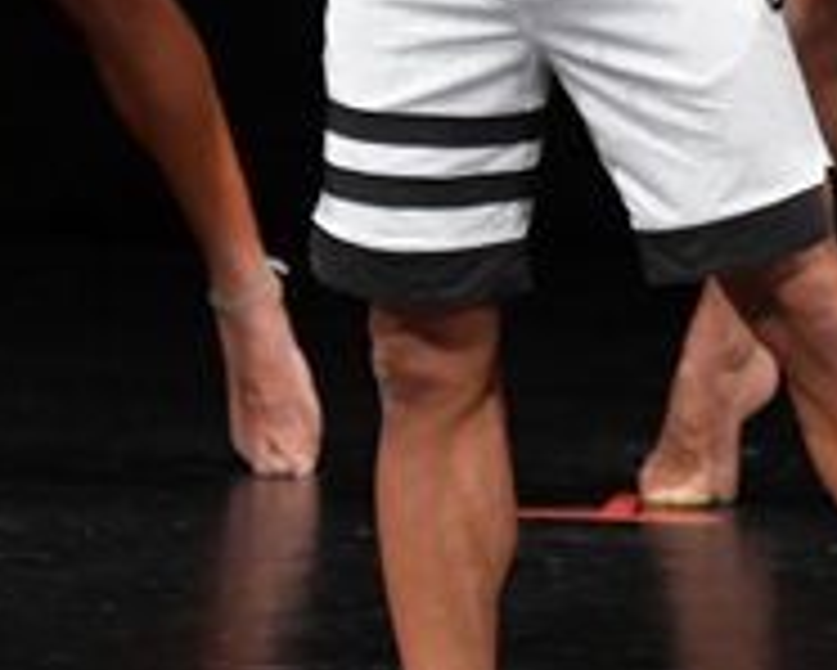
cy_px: -81
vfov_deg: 1.5
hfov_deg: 1.8
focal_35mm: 1053
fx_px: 26099
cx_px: -331
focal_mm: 180
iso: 3200
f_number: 5.6
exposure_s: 1/400
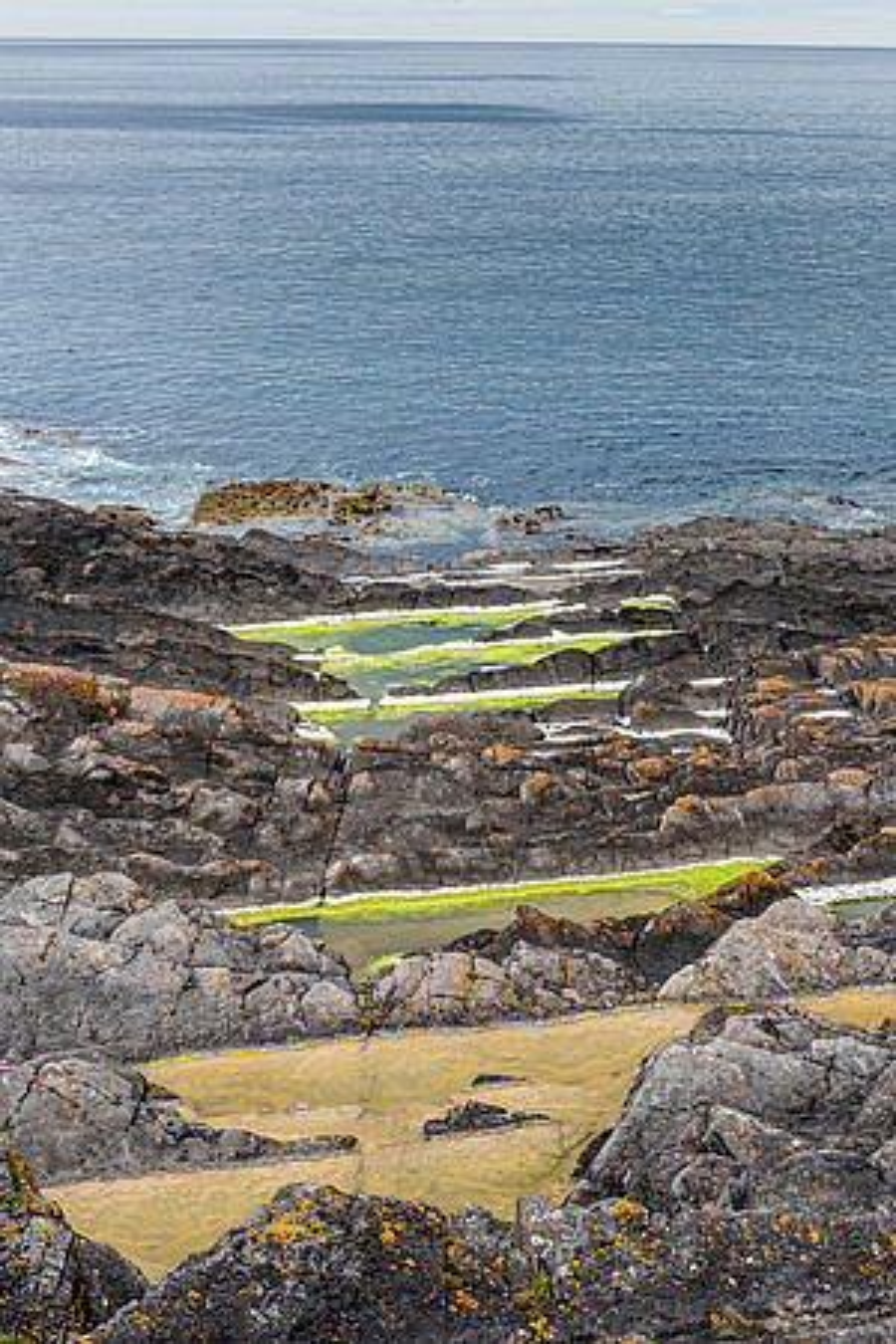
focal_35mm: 62
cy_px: 672
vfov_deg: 32.4
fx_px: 2314
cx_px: 448
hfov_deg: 21.9
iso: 320
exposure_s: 1/125
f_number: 16
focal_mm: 62
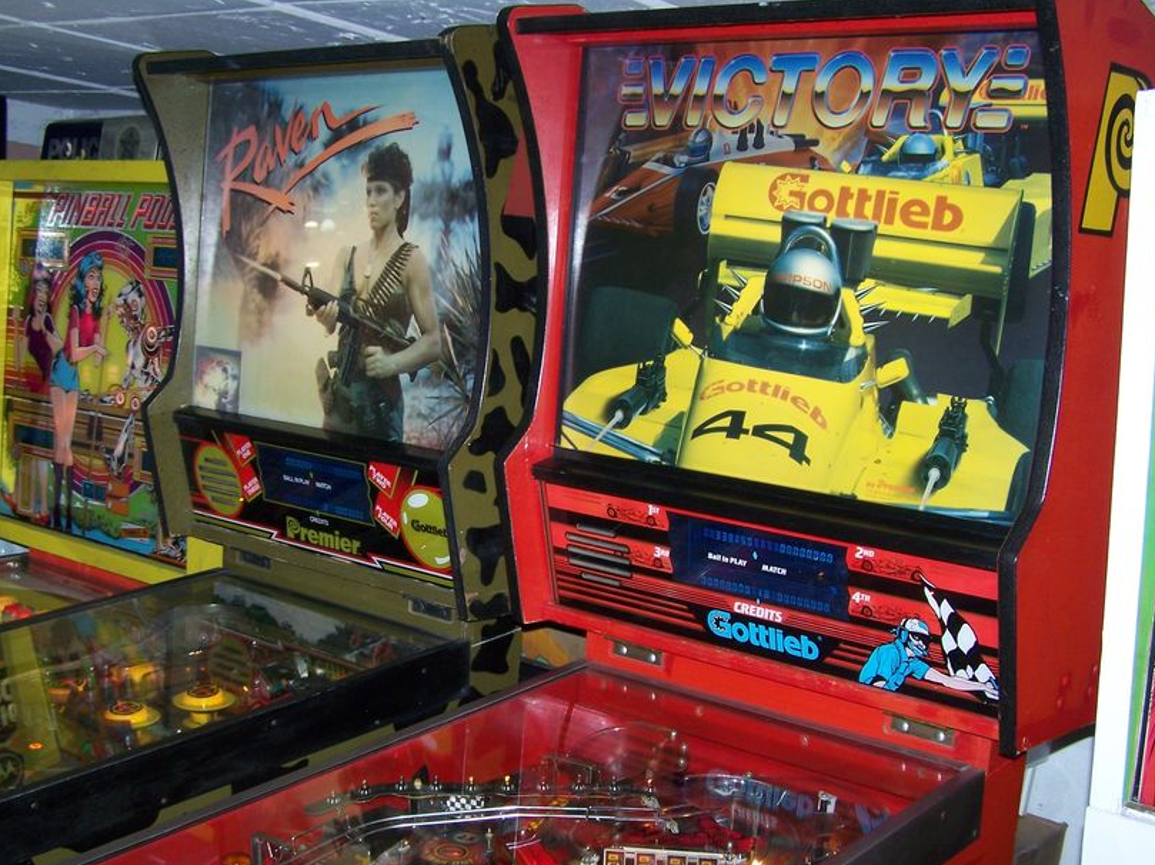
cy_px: 472
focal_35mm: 47
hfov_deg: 40.4
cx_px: 534
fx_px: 1568
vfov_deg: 30.8
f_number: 2.8
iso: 80
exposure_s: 1/60
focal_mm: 6.3
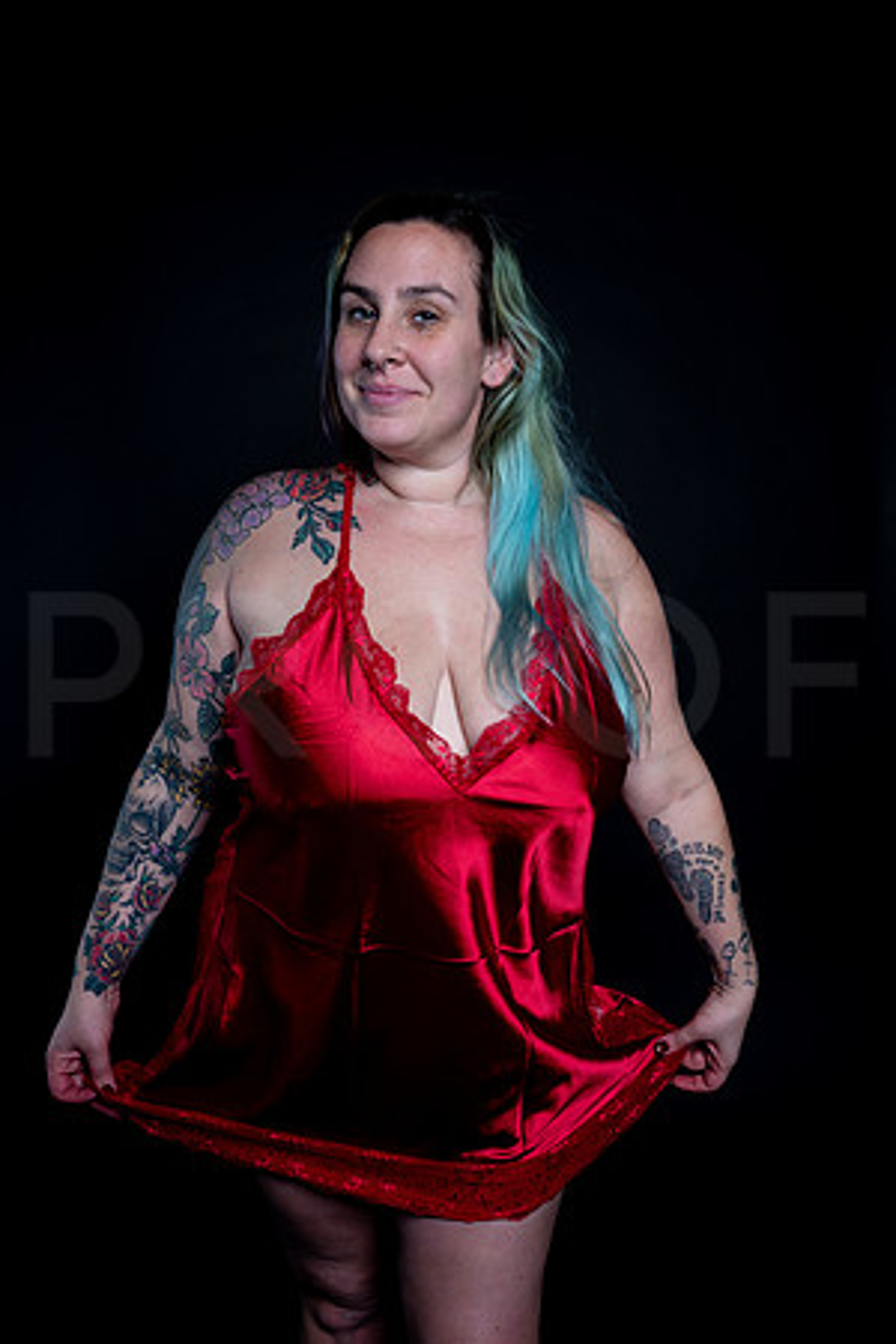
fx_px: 1307
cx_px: 448
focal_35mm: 35
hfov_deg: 37.9
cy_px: 672
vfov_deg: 54.4
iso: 100
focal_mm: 35
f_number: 10
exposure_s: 1/160
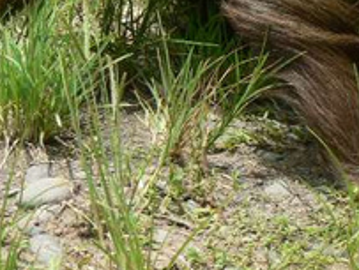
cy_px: 9
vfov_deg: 5.7
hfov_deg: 7.6
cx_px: 368
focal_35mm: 259
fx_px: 2691
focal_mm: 19.5
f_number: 4
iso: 80
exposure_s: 1/400
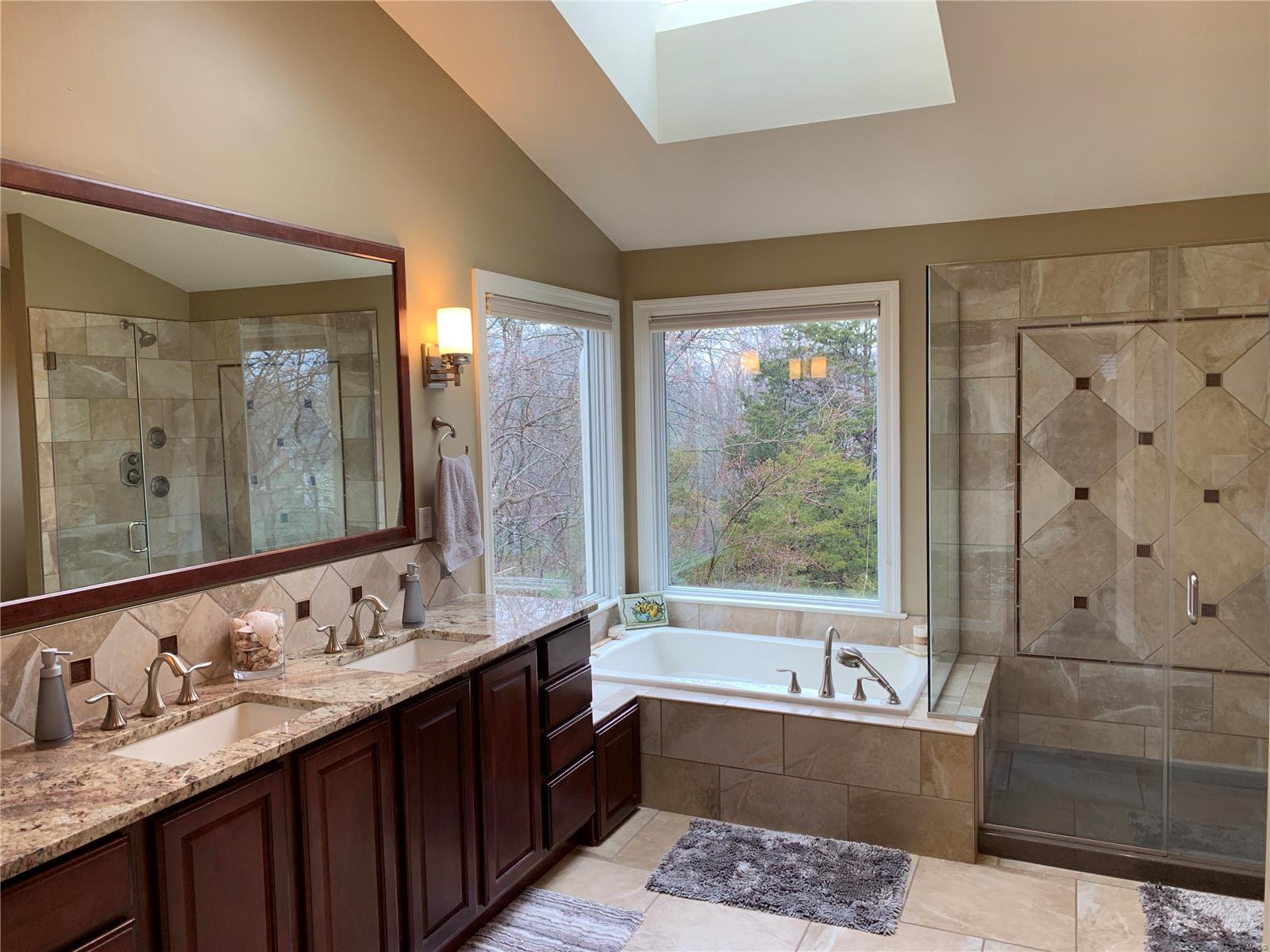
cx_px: 635
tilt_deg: -3.9
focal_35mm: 26
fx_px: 954
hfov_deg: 67.3
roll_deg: +1.0
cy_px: 476
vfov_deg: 53.1
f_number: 1.8
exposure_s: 1/120
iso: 64
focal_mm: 4.25
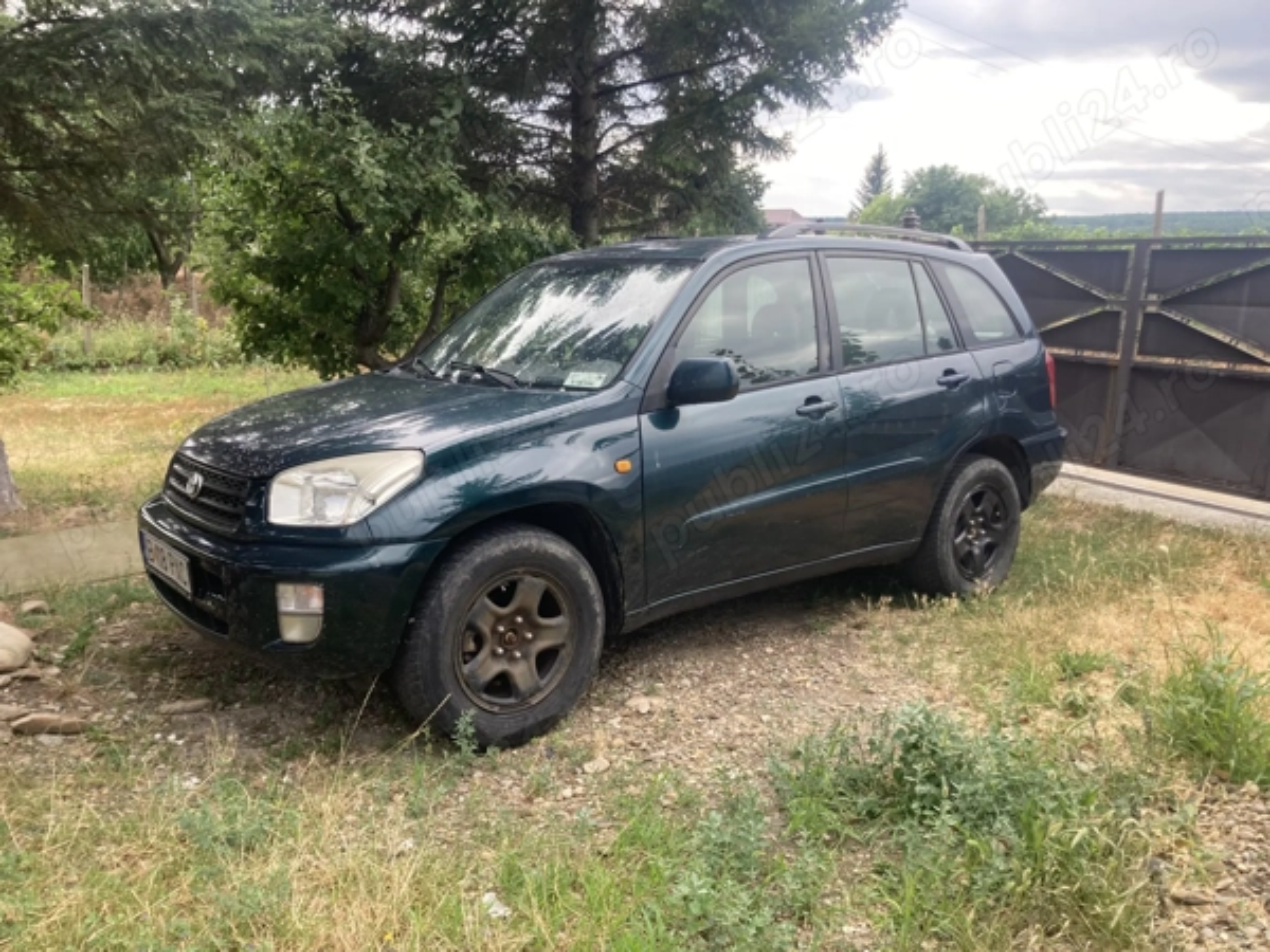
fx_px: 1027
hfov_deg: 63.4
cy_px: 476
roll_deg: -4.0
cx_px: 635
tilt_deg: -9.5
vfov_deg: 49.7
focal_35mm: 28
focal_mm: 3.99
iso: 20
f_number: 1.8
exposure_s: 1/233
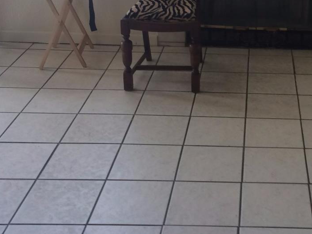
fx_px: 559
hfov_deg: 30.1
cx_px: 268
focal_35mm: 62
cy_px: 48
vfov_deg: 23.3
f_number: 2.2
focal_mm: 4.15
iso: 50
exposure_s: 1/30
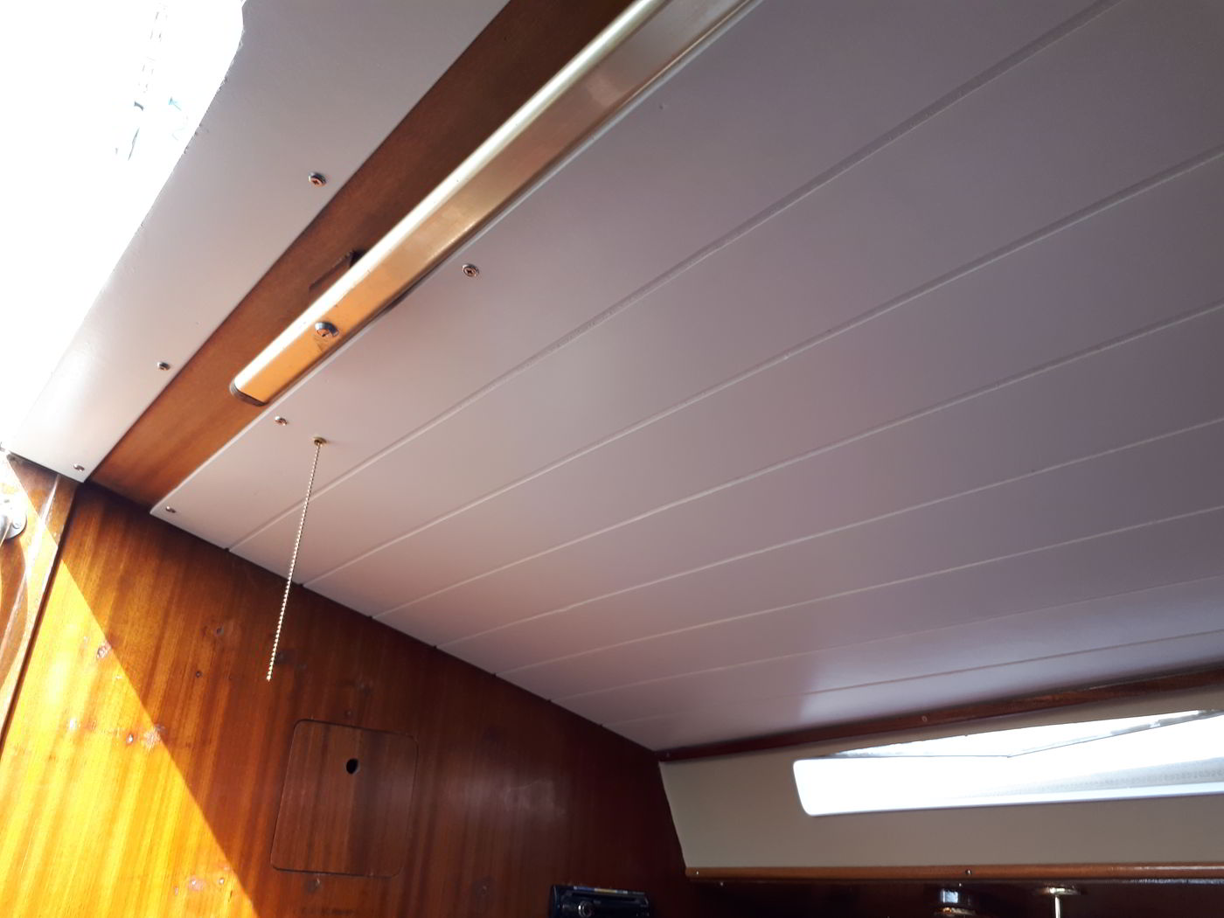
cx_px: 612
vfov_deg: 51.4
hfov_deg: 65.3
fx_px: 955
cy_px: 459
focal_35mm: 27
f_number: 1.9
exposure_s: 1/100
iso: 50
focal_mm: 3.6
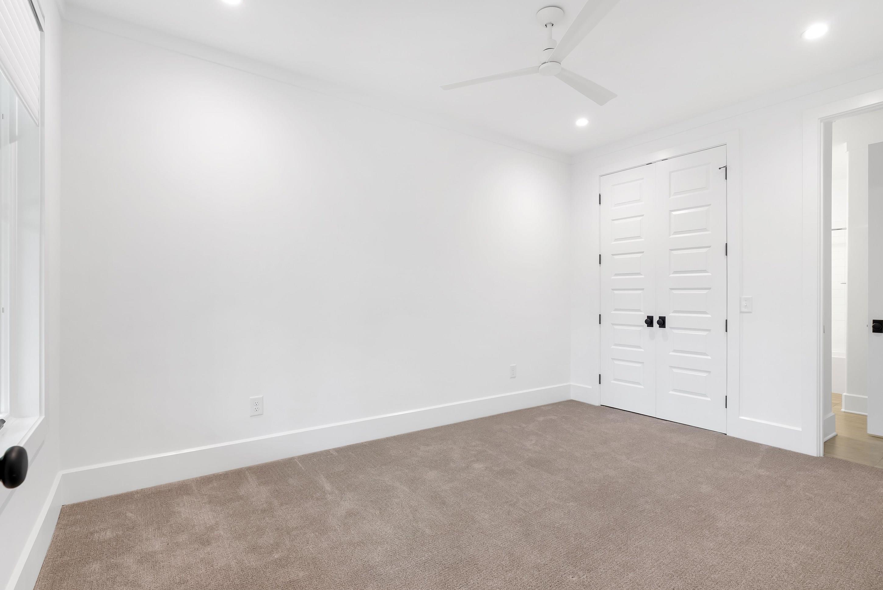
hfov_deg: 93.3
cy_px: 296
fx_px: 417
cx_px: 444
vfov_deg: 70.5
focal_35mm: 17
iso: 100
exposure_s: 1/2.5
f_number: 8
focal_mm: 16
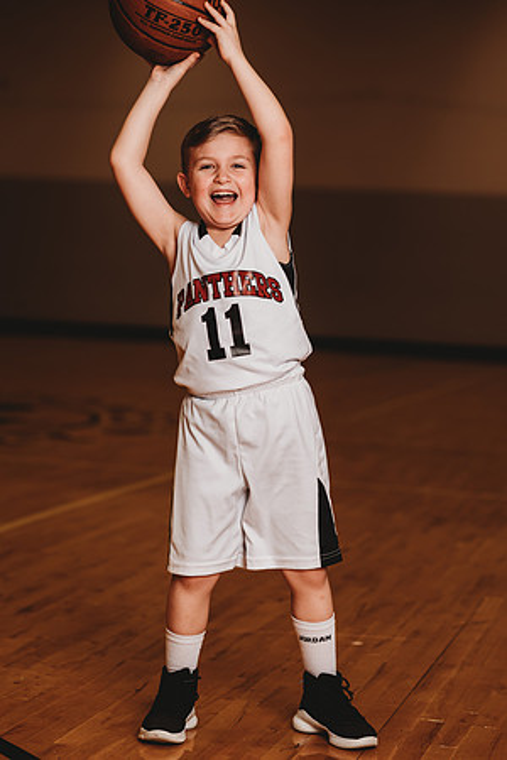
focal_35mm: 85
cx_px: 254
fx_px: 1795
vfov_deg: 23.9
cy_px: 380
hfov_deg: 16.1
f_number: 2.5
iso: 100
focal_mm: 85
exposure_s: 1/160
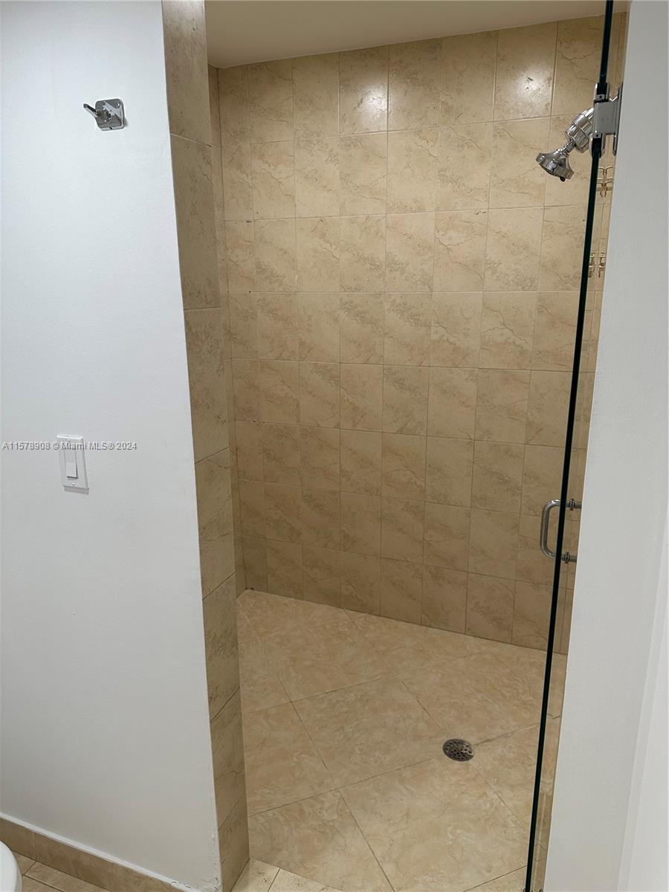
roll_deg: +0.4
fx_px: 618
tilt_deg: -13.7
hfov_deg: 56.8
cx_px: 334
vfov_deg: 71.6
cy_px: 446
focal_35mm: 24
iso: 80
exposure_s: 1/120
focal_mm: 6.86
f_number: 1.78
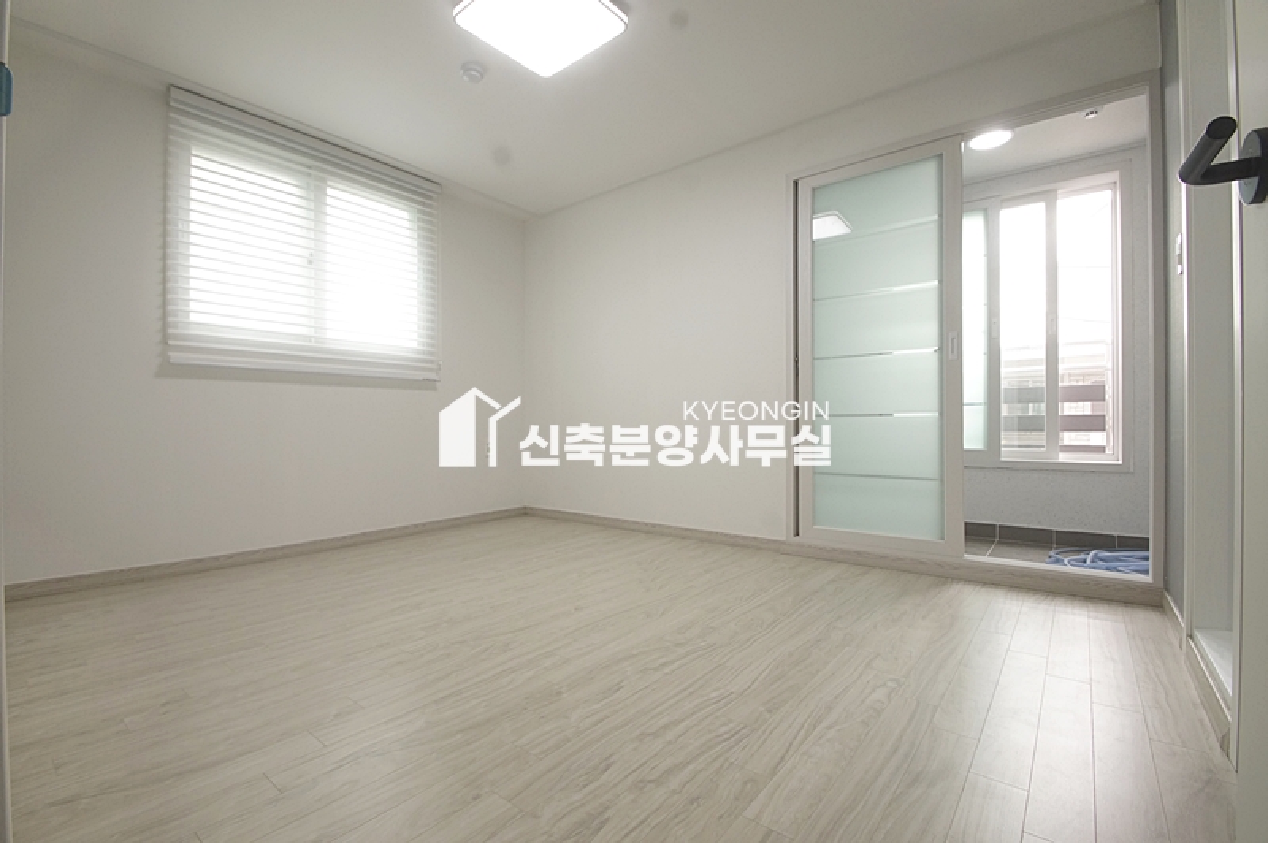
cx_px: 634
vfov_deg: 77.2
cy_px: 422
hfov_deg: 100.4
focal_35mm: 15
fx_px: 528
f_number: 9
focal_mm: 10
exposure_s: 1/25
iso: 800
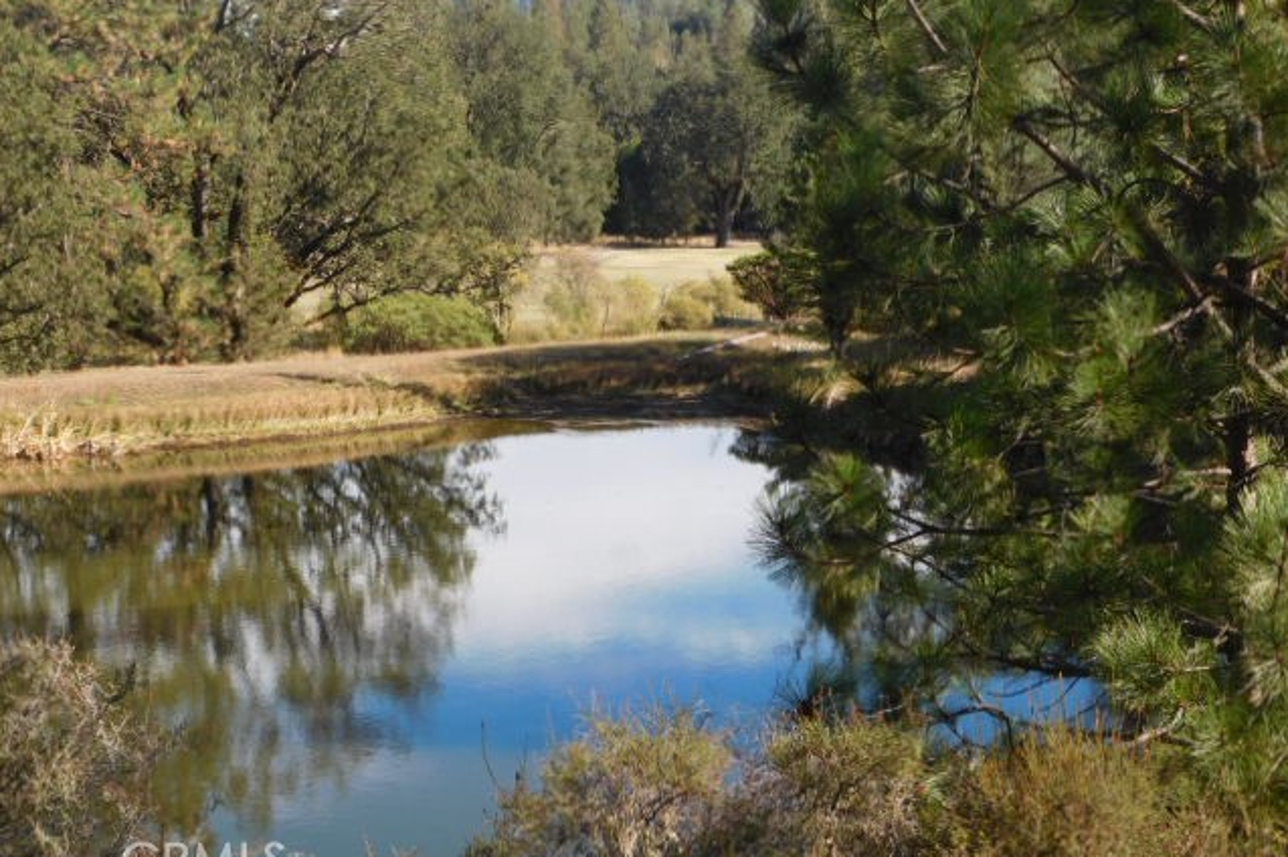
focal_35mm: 69
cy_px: 404
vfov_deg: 19.7
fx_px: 2467
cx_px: 643
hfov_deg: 29.3
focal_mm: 11.7
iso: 125
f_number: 4.2
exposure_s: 1/400
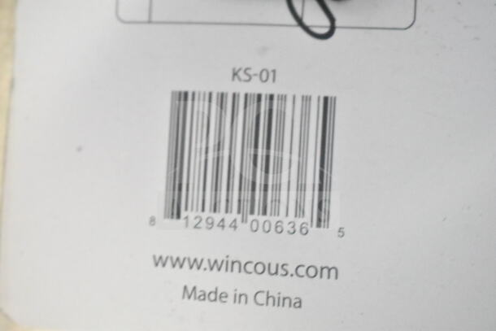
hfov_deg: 29.2
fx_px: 951
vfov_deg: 19.7
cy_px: 166
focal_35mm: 69
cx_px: 248
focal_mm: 46
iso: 25600
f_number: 5.3
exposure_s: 1/40
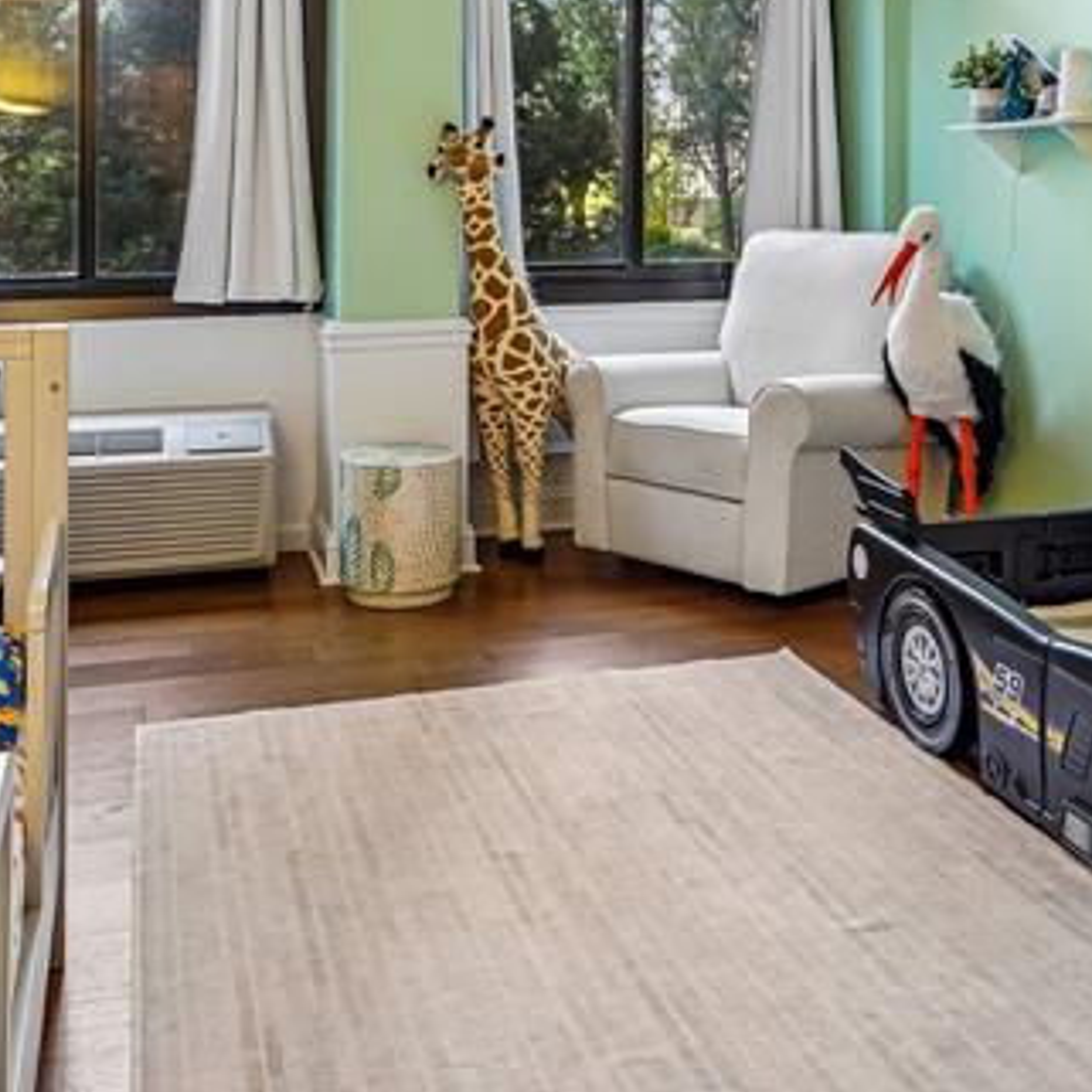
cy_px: 214
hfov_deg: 43.8
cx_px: 612
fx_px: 1356
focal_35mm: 38
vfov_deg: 41.9
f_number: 8
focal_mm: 14
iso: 400
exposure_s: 1/13
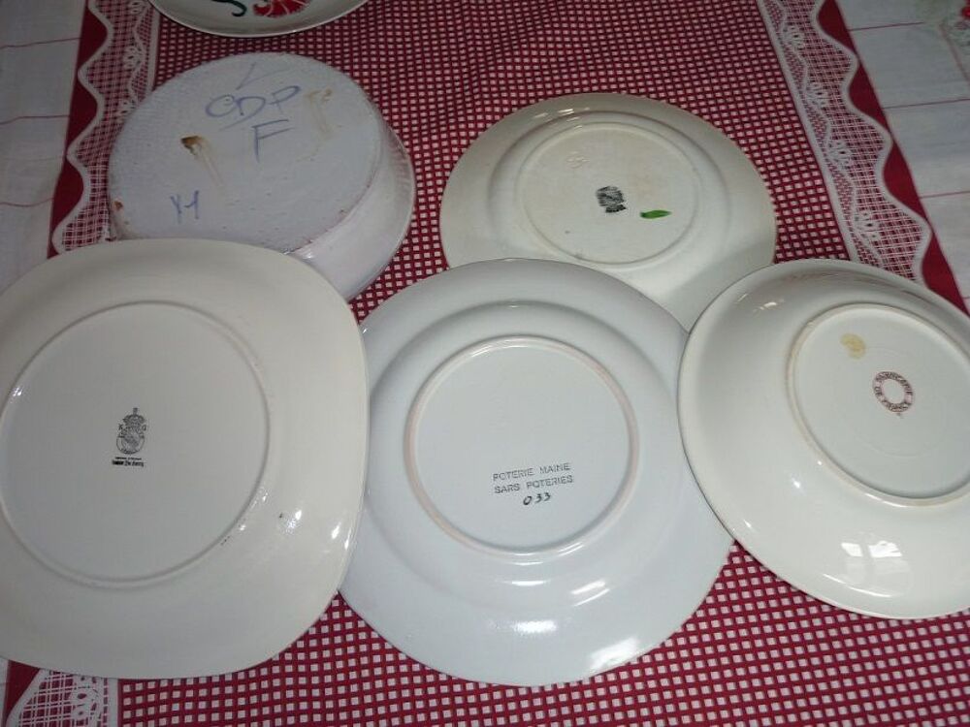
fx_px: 925
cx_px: 485
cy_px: 364
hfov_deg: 55.4
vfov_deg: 42.9
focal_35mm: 33
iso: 100
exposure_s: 1/30
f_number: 2.8
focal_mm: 5.5
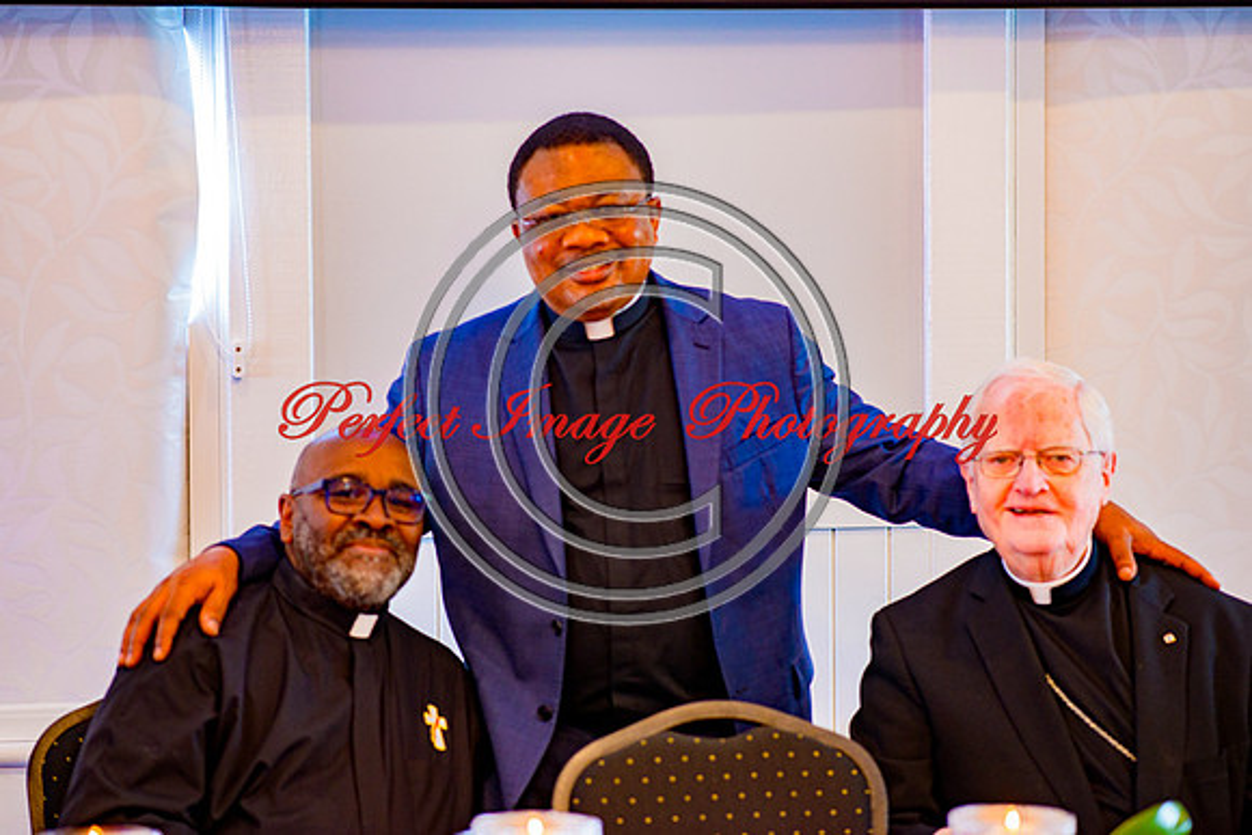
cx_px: 626
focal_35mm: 111
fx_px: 3856
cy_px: 418
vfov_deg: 12.4
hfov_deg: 18.4
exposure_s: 1/125
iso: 1000
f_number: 2.2
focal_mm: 105
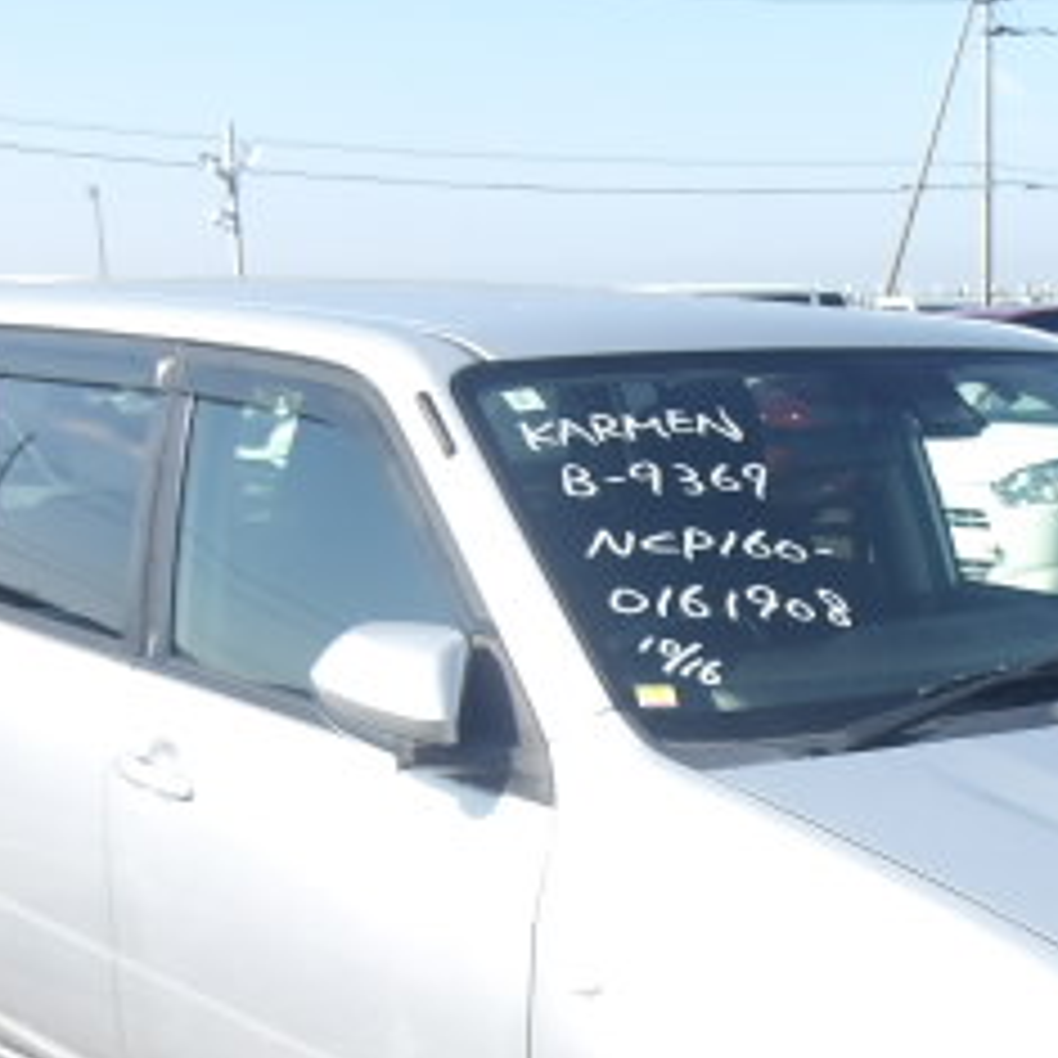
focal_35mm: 65
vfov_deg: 25.6
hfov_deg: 25.9
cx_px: 882
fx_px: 2248
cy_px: 959
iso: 100
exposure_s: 1/60
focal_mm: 4.9
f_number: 10.4
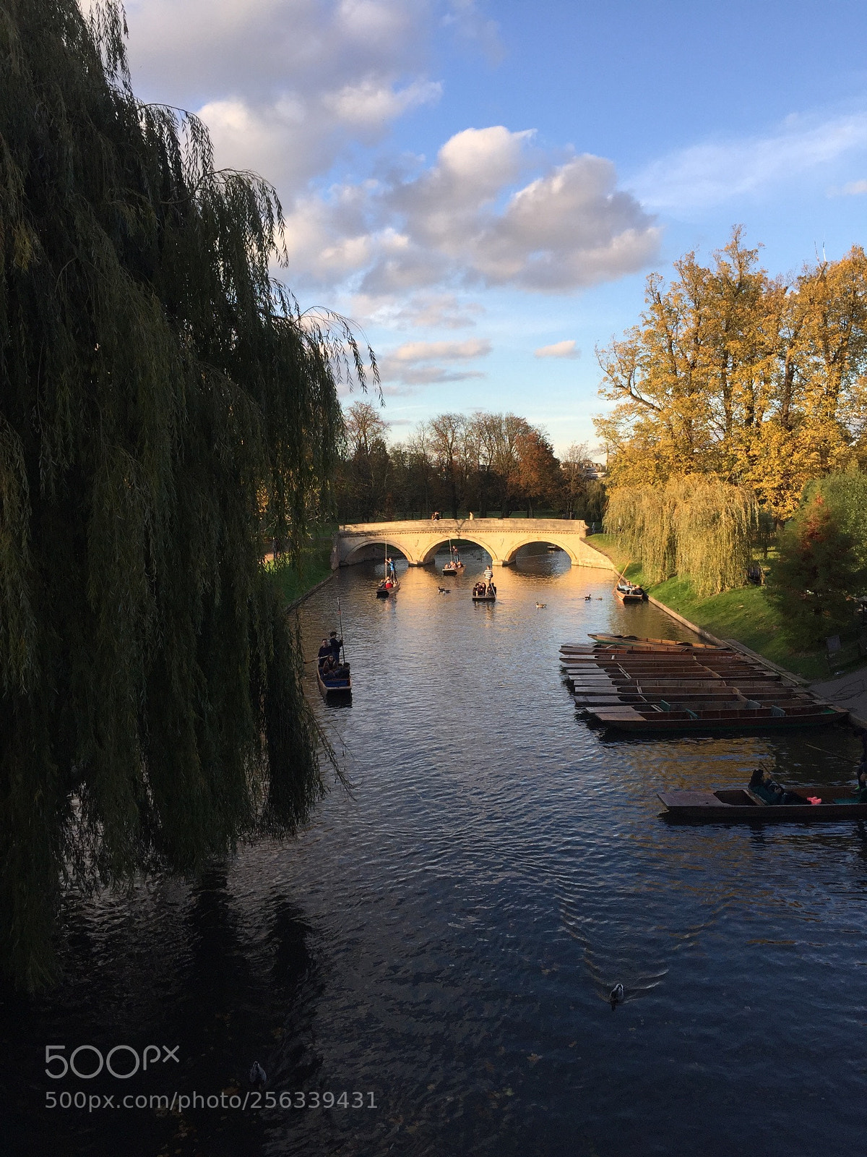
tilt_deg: -4.6
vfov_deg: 61.7
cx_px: 434
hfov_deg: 48.2
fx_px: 968
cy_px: 578
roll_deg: +1.2
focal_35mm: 29
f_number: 2.2
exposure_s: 1/706
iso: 32
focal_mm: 4.15
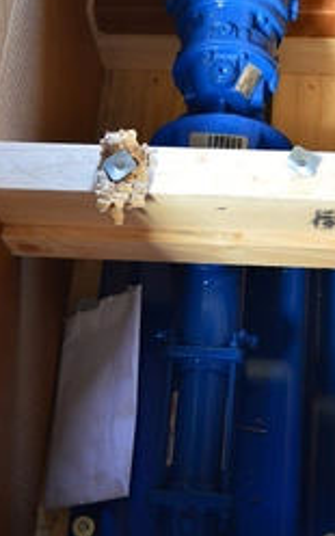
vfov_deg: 31.9
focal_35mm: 64
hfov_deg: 20.2
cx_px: 229
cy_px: 207
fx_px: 935
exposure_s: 1/60
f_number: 4
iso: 800
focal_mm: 26
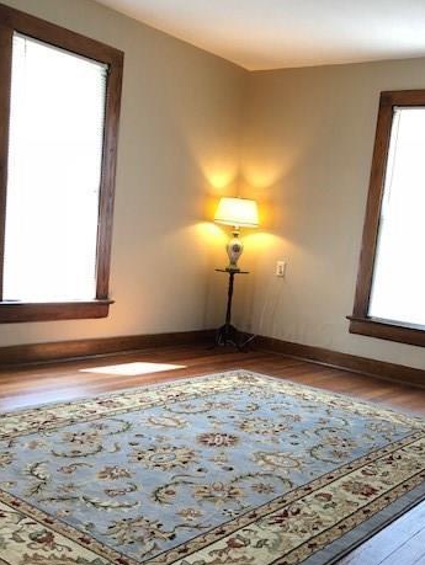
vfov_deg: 47.6
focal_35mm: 39
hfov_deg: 36.6
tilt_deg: -7.7
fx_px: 638
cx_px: 273
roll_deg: -6.4
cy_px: 334
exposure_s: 1/17
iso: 40
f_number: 1.8
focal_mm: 4
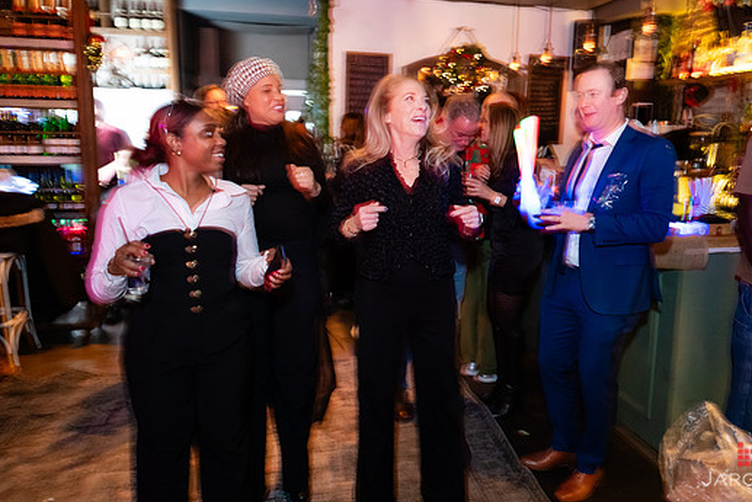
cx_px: 405
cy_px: 227
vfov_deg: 46.4
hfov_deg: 65.4
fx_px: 585
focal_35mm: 28
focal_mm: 24
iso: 3200
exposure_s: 1/15
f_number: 2.8
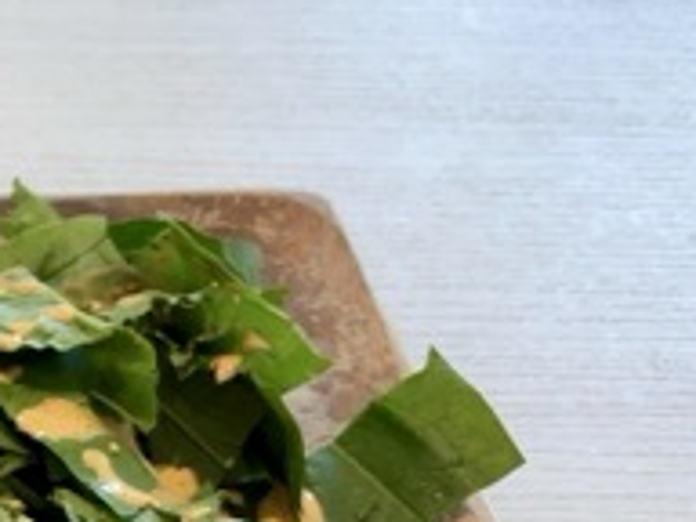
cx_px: -518
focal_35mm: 95
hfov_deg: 17.3
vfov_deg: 15.3
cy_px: 524
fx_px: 1910
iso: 50
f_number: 1.6
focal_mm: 5.96
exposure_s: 1/100
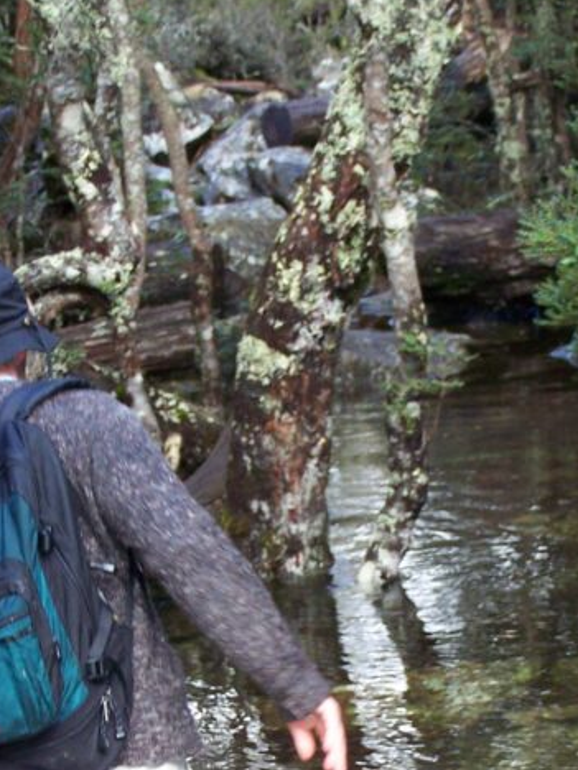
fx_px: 3362
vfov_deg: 13.0
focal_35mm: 151
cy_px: 642
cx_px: 329
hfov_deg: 9.8
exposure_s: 1/80
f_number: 3.2
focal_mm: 11.5
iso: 160
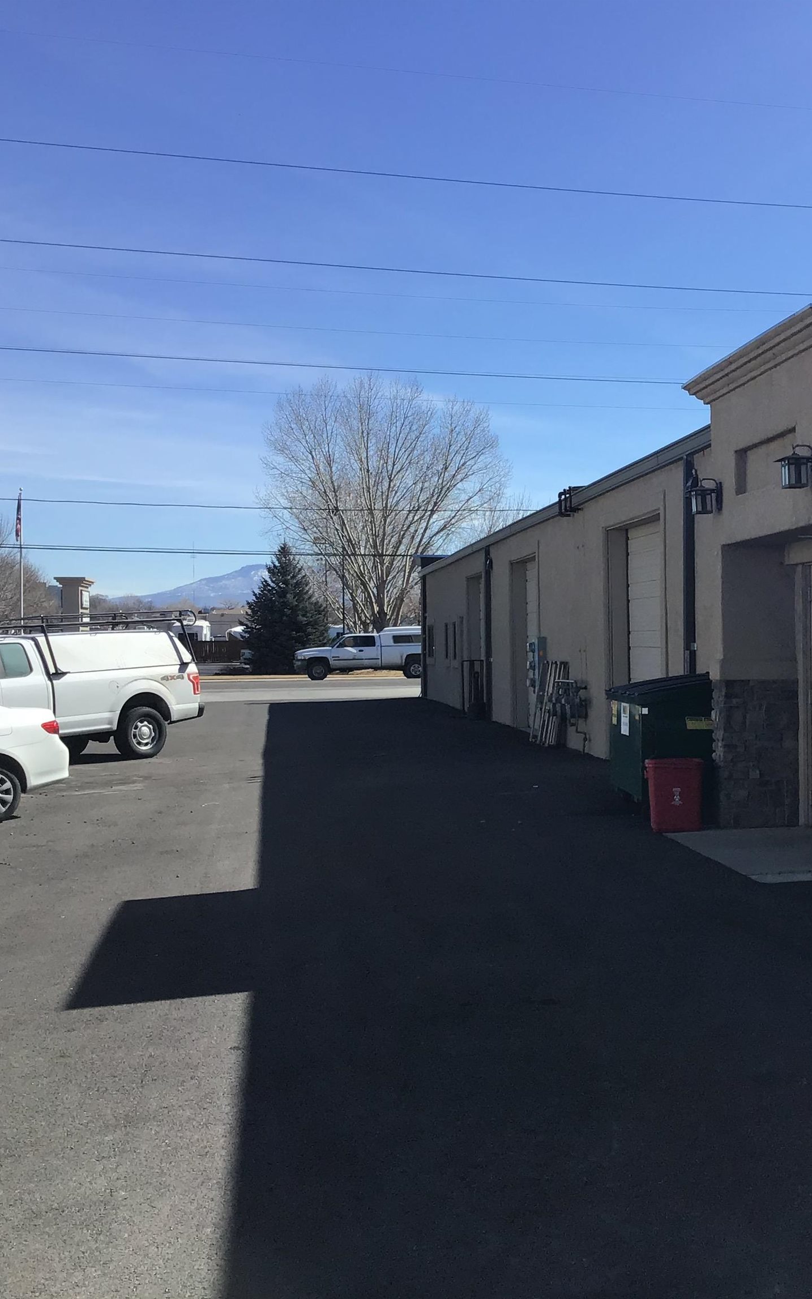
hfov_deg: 28.2
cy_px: 650
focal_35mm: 44
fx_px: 1558
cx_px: 724
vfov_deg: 45.3
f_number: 2.4
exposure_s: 1/1294
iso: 25
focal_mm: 3.3
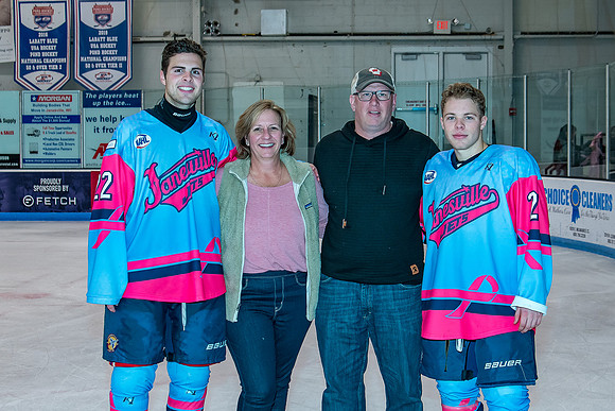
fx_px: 1123
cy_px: 194
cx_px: 352
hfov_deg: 30.6
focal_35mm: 66
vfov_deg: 20.7
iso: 400
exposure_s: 1/200
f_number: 4.5
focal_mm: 31
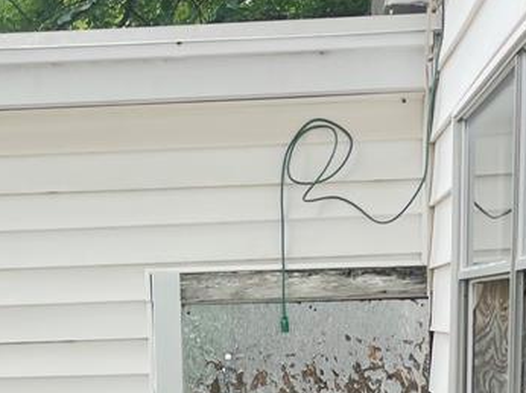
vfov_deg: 17.5
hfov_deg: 25.3
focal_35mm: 77
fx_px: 1169
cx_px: 192
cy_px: 554
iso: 50
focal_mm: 5.1
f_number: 1.6
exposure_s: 1/1096
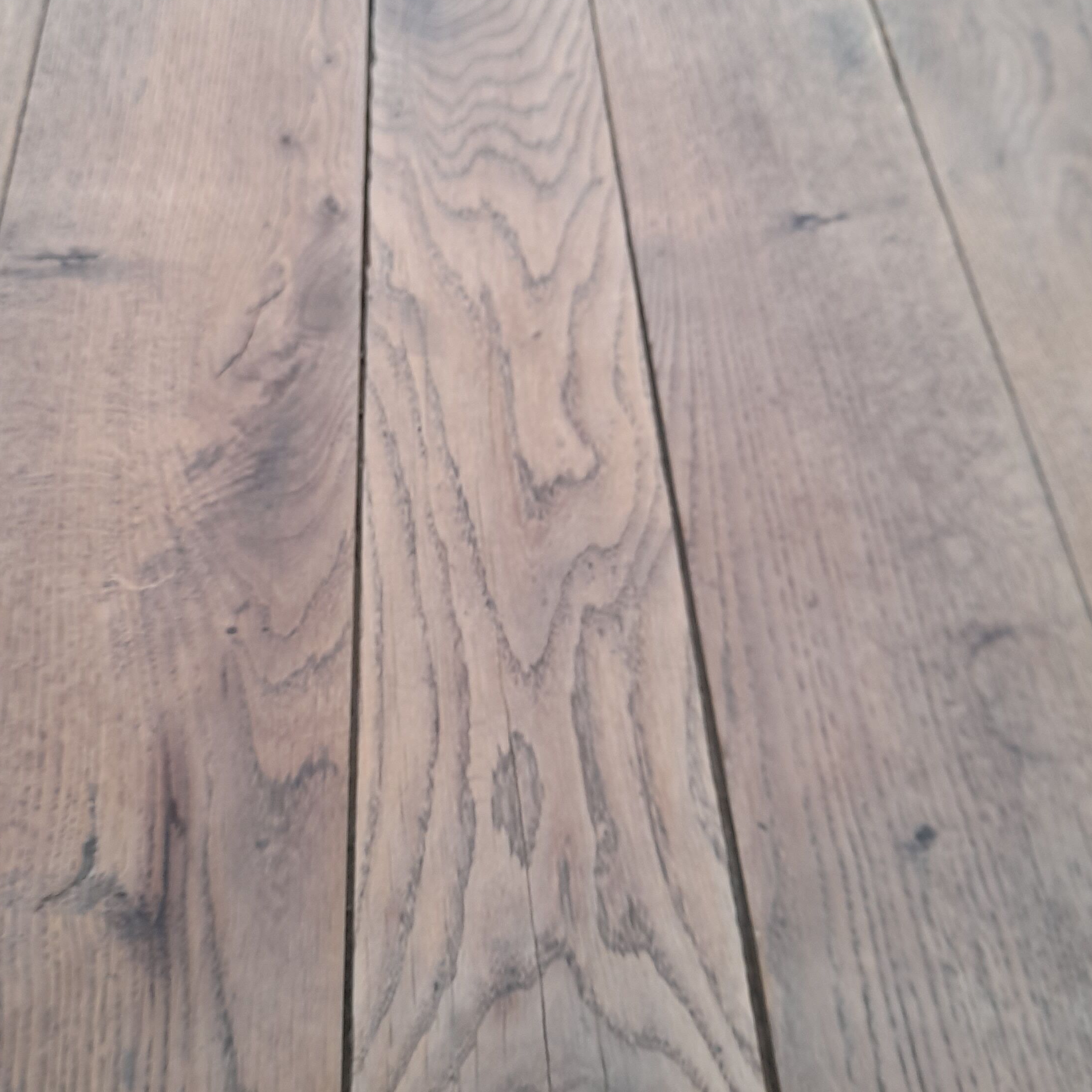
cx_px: 443
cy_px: 436
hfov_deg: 41.7
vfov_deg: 41.7
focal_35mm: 40
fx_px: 1428
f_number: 2
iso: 50
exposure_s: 1/50
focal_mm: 4.6
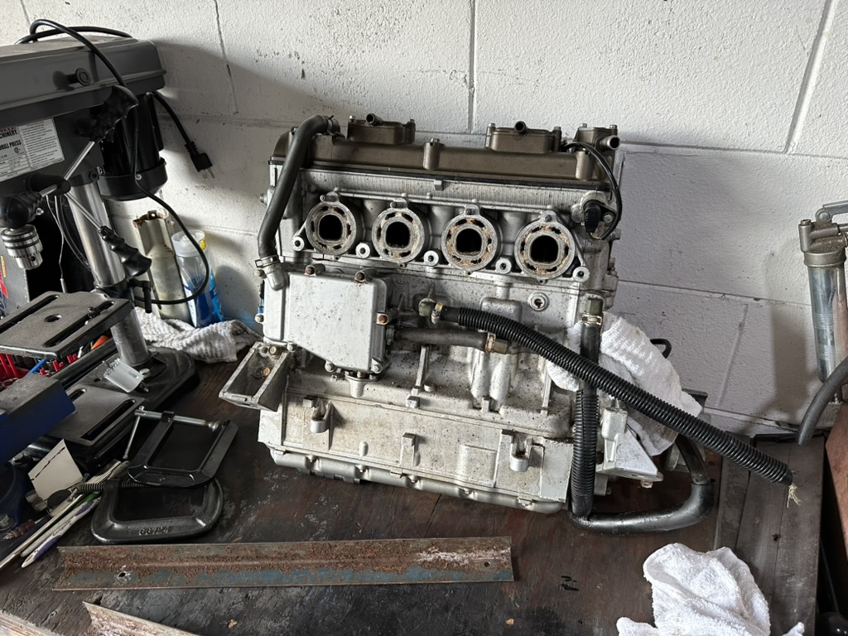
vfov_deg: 56.8
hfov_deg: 71.6
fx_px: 588
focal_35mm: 24
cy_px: 318
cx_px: 424
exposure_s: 1/120
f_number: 1.78
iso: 200
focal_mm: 6.86
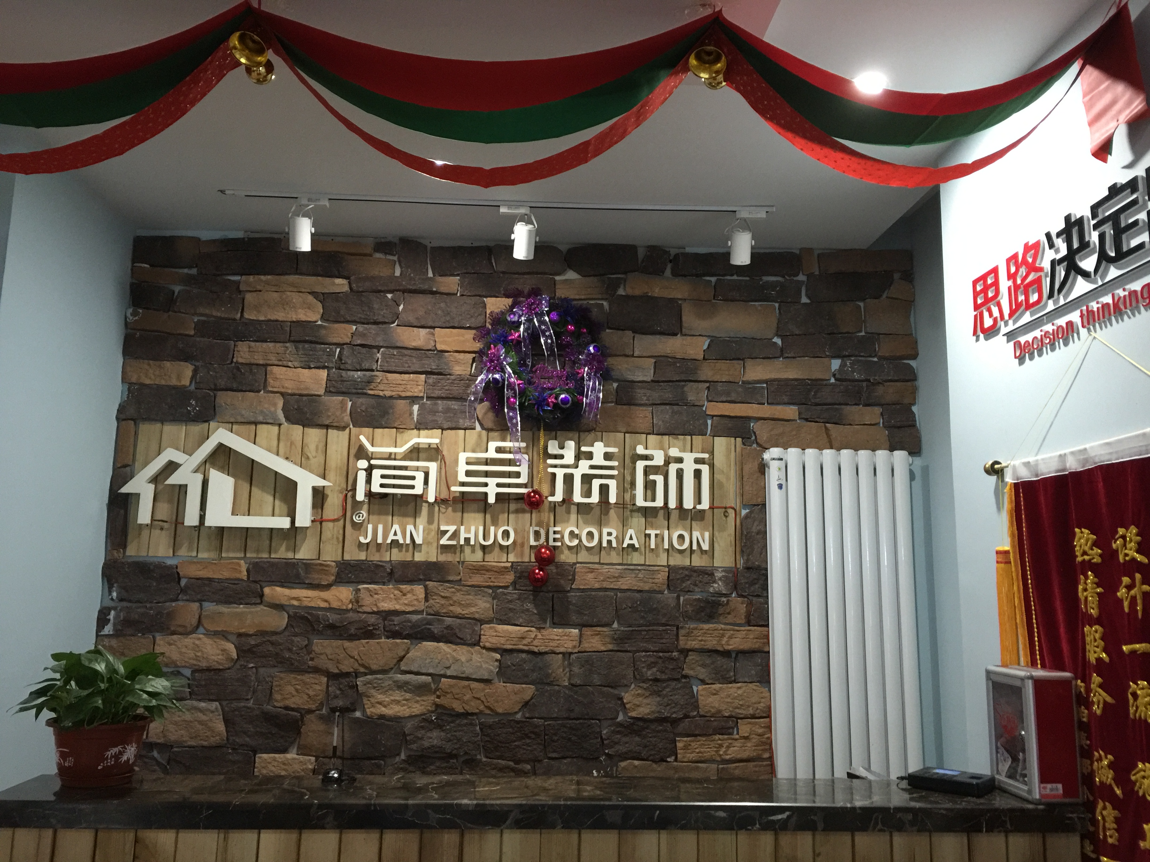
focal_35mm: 29
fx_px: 963
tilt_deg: +7.6
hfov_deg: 61.7
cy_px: 431
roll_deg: -1.2
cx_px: 575
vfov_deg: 48.2
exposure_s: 1/8
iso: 125
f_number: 2.2
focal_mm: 4.15
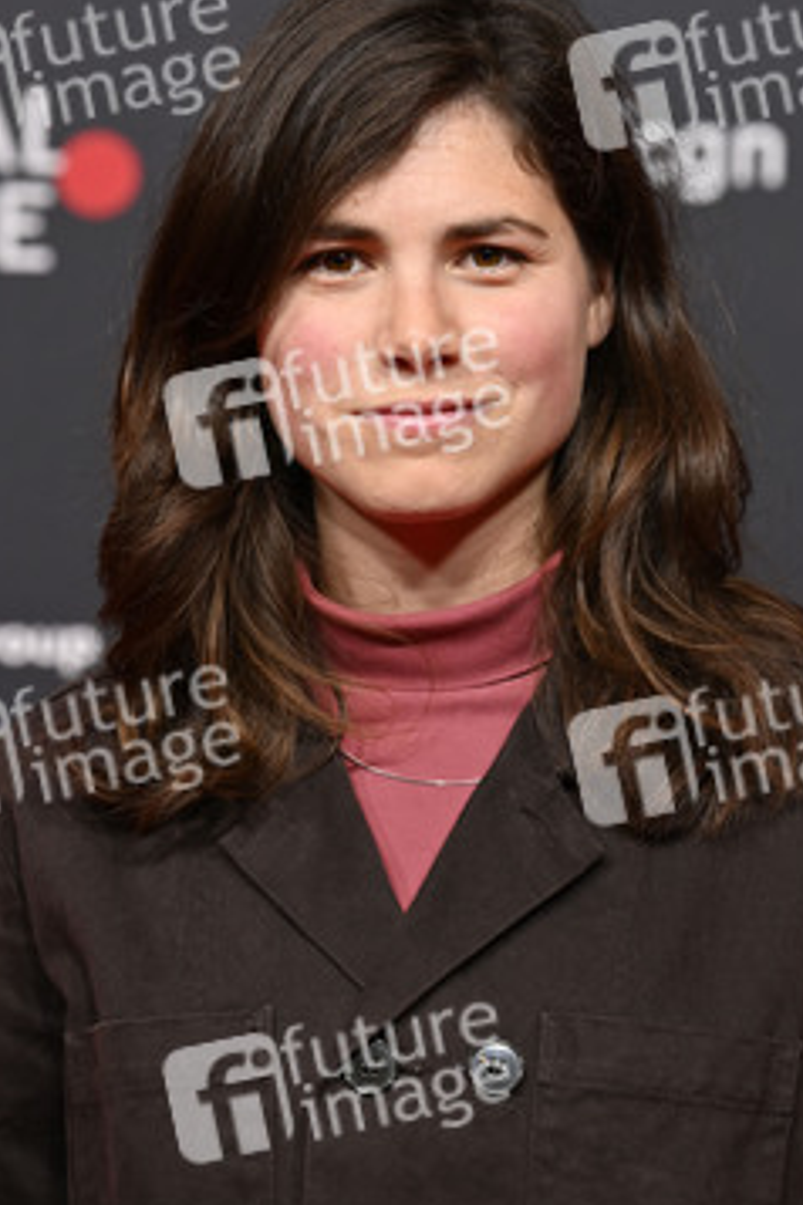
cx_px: 435
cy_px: 577
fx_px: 4684
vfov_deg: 14.7
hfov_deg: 9.8
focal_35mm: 140
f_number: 5
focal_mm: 125
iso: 1000
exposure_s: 1/200
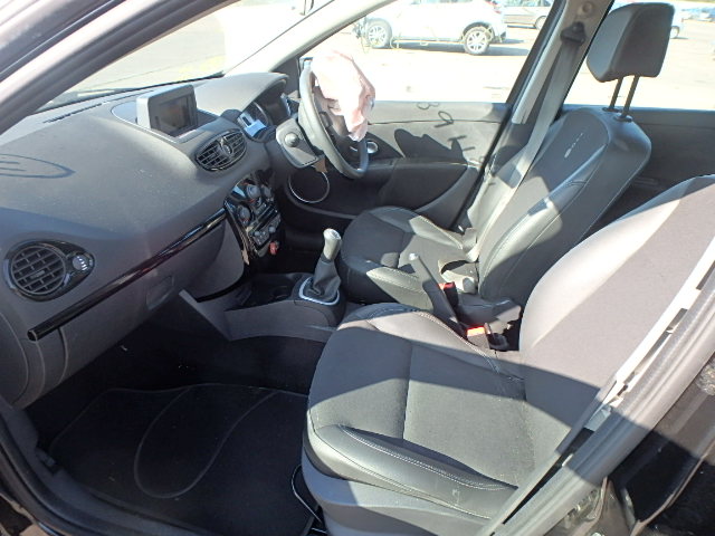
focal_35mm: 21
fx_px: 434
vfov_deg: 63.4
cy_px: 268
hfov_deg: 79.0
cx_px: 358
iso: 125
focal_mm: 3.7
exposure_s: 1/160
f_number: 3.5
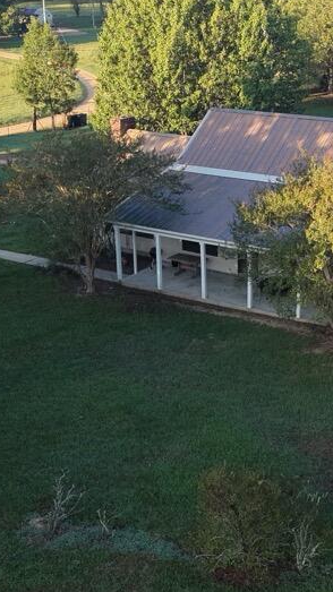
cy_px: 349
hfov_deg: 18.7
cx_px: 244
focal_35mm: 64
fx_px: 1005
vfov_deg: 32.8
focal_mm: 8.67
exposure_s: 1/1000
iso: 400
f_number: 1.8
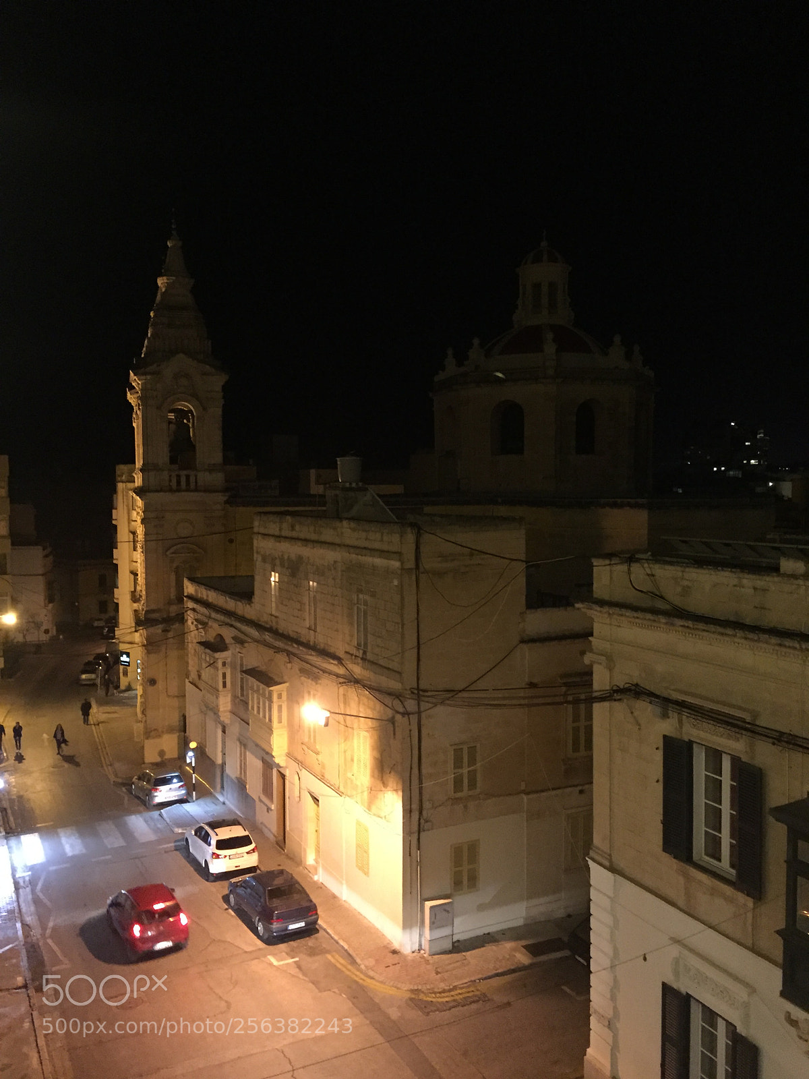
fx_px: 904
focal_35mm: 29
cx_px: 404
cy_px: 540
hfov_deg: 48.2
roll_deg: -0.8
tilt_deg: -1.5
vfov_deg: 61.7
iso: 500
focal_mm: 4.15
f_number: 2.2
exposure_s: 1/17
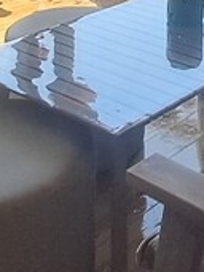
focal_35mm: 78
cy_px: -167
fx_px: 614
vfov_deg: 20.4
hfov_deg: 18.6
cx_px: 177
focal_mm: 1.42
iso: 40
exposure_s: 1/1364
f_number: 2.2
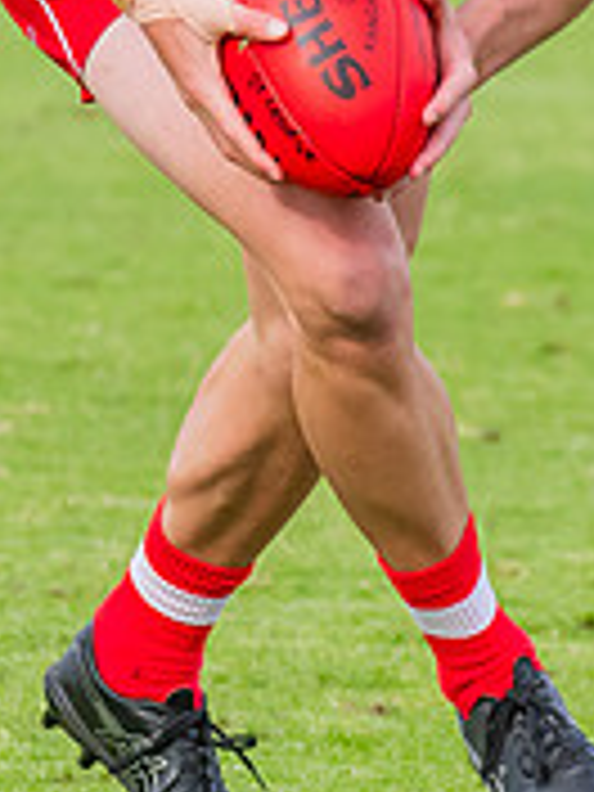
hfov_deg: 1.3
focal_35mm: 1109
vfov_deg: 1.8
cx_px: 514
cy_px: -159
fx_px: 25373
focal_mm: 190
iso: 800
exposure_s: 1/1600
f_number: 5.6
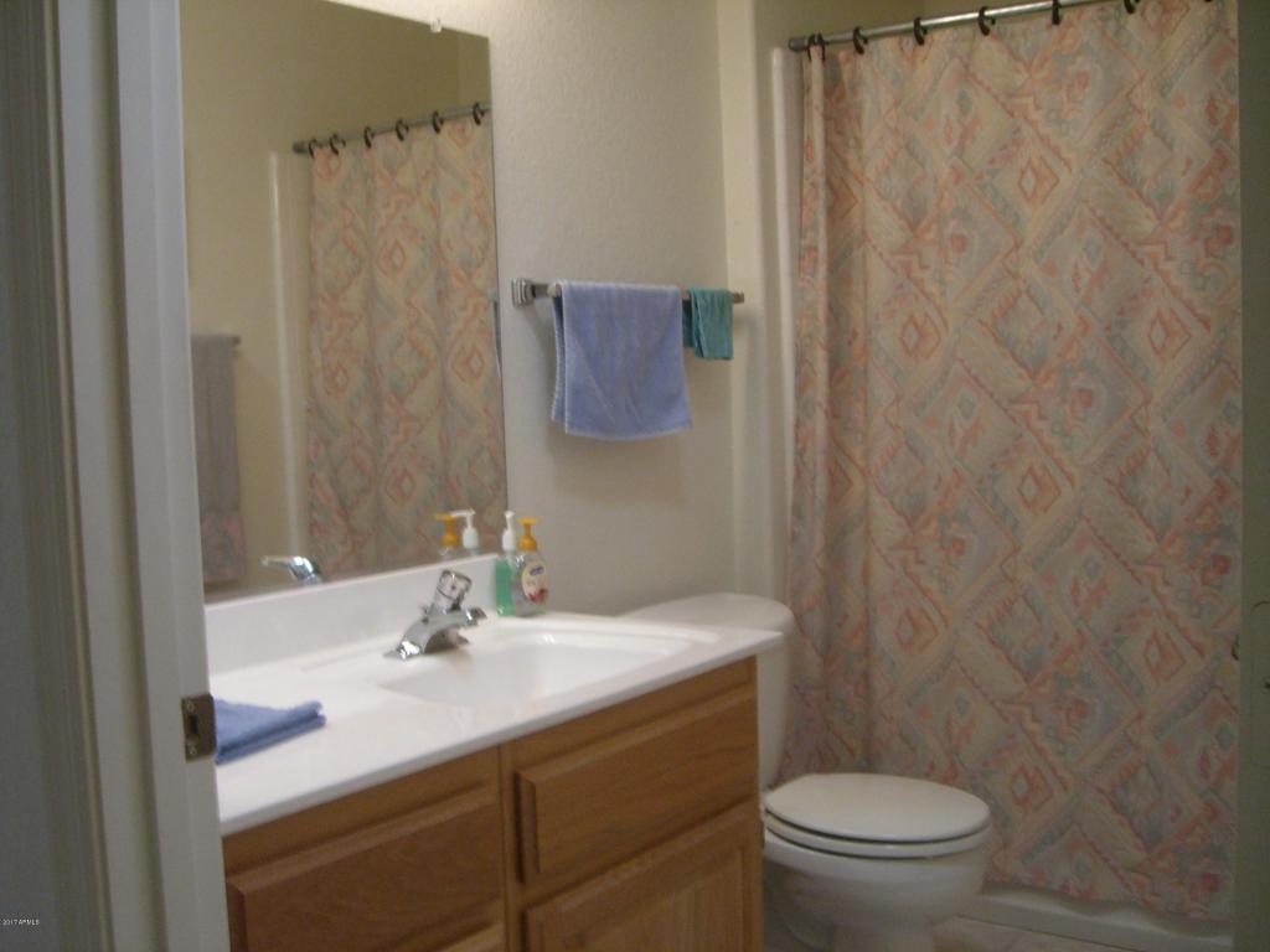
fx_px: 1394
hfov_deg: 49.0
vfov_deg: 37.7
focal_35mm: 38
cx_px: 635
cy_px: 476
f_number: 2.7
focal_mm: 6.2
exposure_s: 1/40
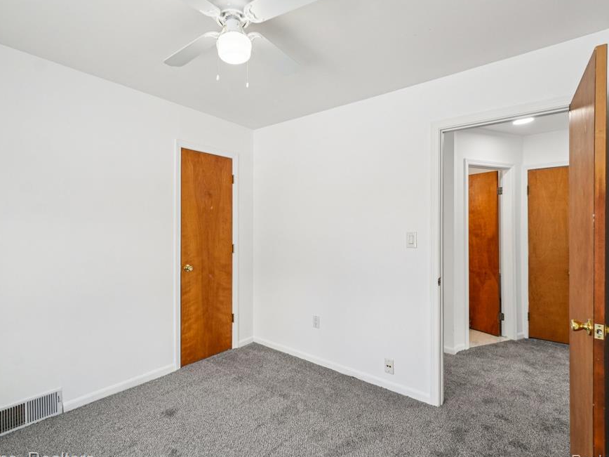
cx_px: 283
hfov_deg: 90.9
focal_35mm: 17
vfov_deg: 74.7
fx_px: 299
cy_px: 232
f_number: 8
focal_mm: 10
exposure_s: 1/30
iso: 250
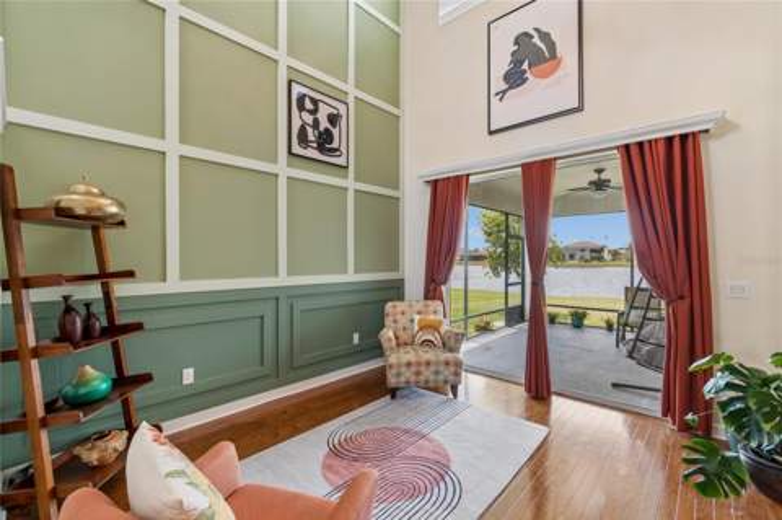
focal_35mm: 15
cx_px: 391
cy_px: 260
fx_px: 325
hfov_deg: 100.4
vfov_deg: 77.2
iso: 100
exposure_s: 1/8
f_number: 7.1
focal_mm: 10
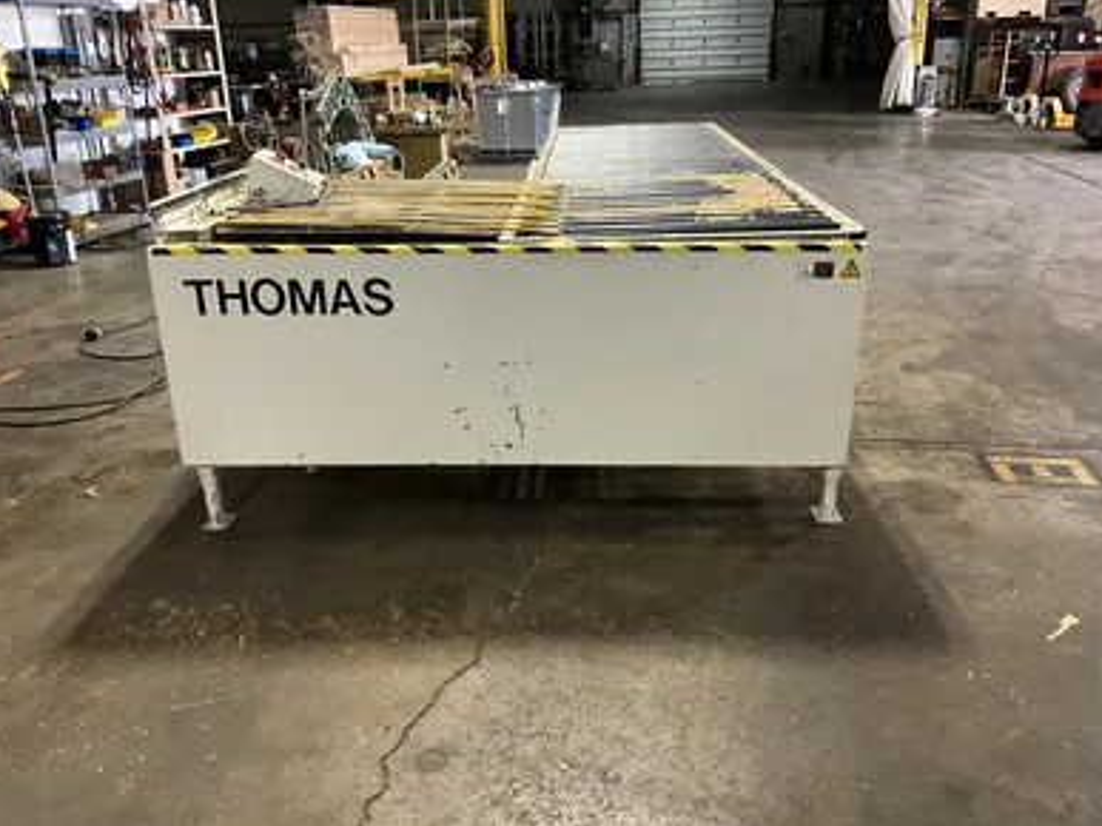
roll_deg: +0.8
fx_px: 955
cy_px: 402
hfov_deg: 60.0
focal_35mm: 30
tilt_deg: -21.5
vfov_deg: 46.8
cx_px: 558
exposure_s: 1/44
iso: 320
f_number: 1.8
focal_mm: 3
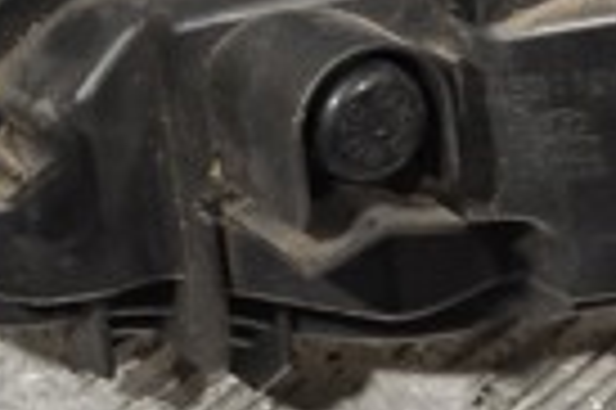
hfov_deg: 11.6
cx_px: 1012
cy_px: -180
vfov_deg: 8.0
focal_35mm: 168
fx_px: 2871
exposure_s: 1/100
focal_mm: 24
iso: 400
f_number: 5
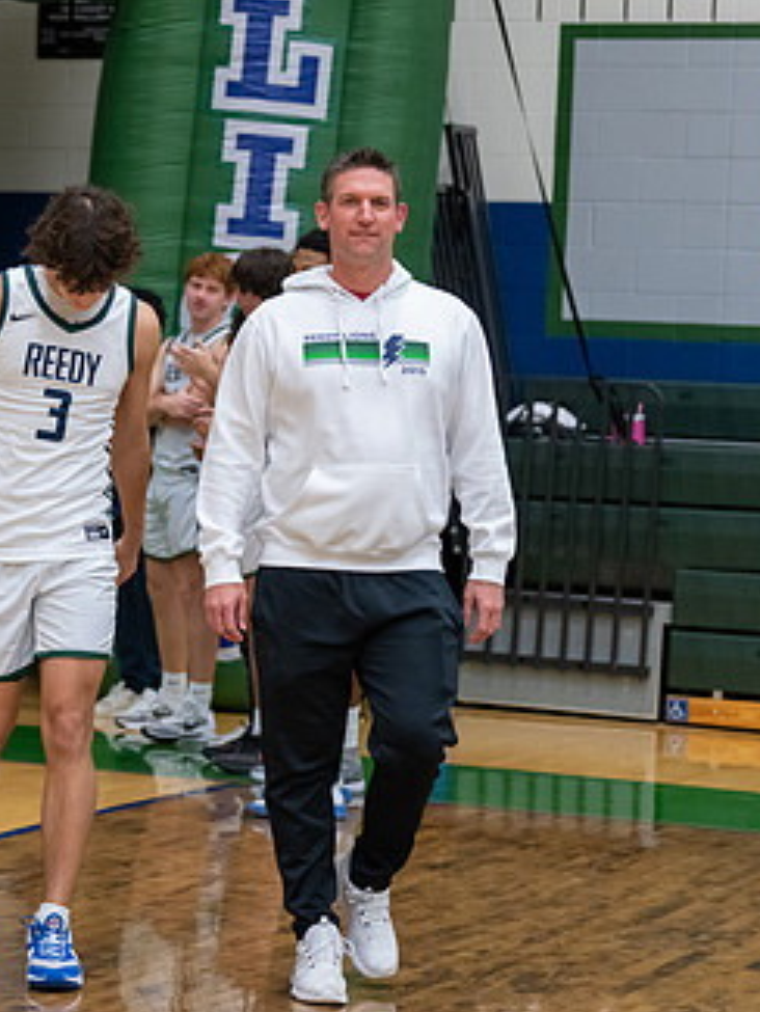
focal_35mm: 120
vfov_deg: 16.4
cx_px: 47
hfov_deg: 12.2
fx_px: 3511
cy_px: 500
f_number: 2.8
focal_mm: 70
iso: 4000
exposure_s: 1/320
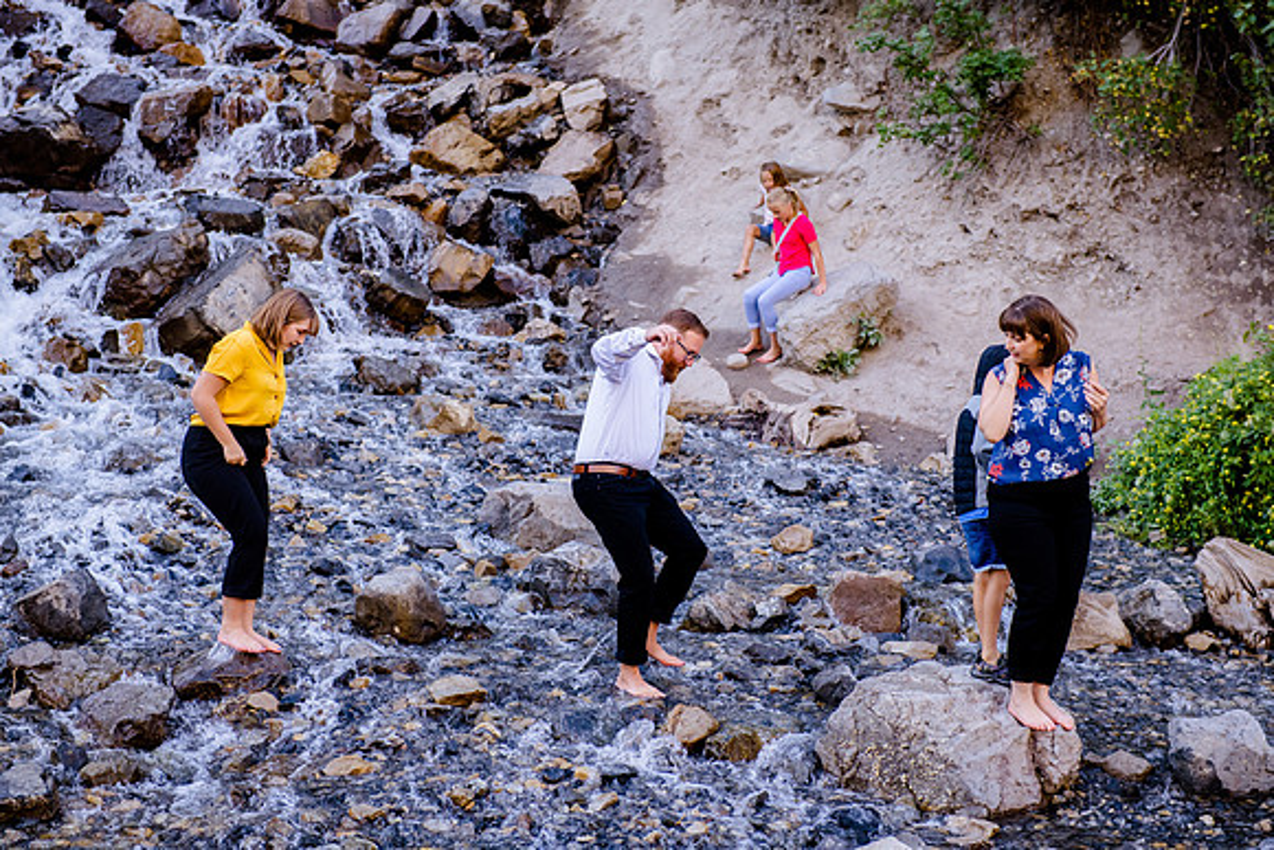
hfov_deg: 28.8
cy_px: 425
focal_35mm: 70
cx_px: 637
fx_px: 2478
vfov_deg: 19.5
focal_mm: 70
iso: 1000
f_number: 4.5
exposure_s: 1/400
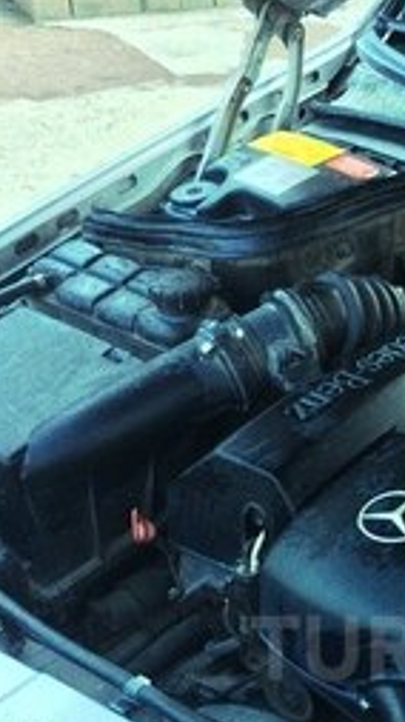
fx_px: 1186
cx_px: 471
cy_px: 648
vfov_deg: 32.2
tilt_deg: -43.0
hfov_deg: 18.5
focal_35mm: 62
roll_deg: -0.1
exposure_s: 1/50
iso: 32
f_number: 2.2
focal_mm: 4.15
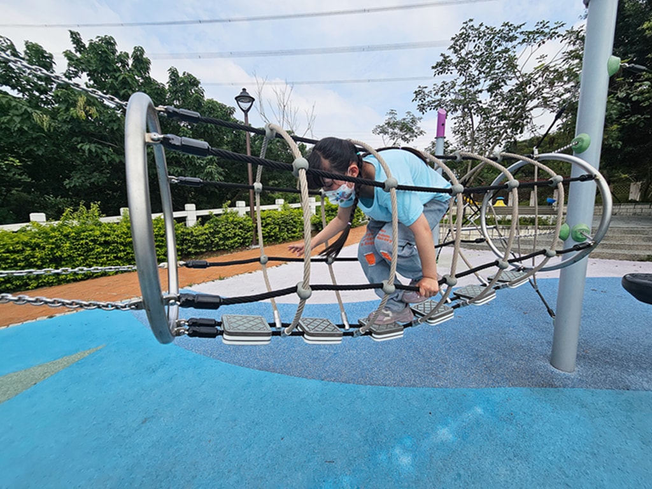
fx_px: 245
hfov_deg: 106.2
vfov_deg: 89.9
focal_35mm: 13
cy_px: 244
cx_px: 326
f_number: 2.2
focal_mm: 2.2
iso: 50
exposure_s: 1/2210
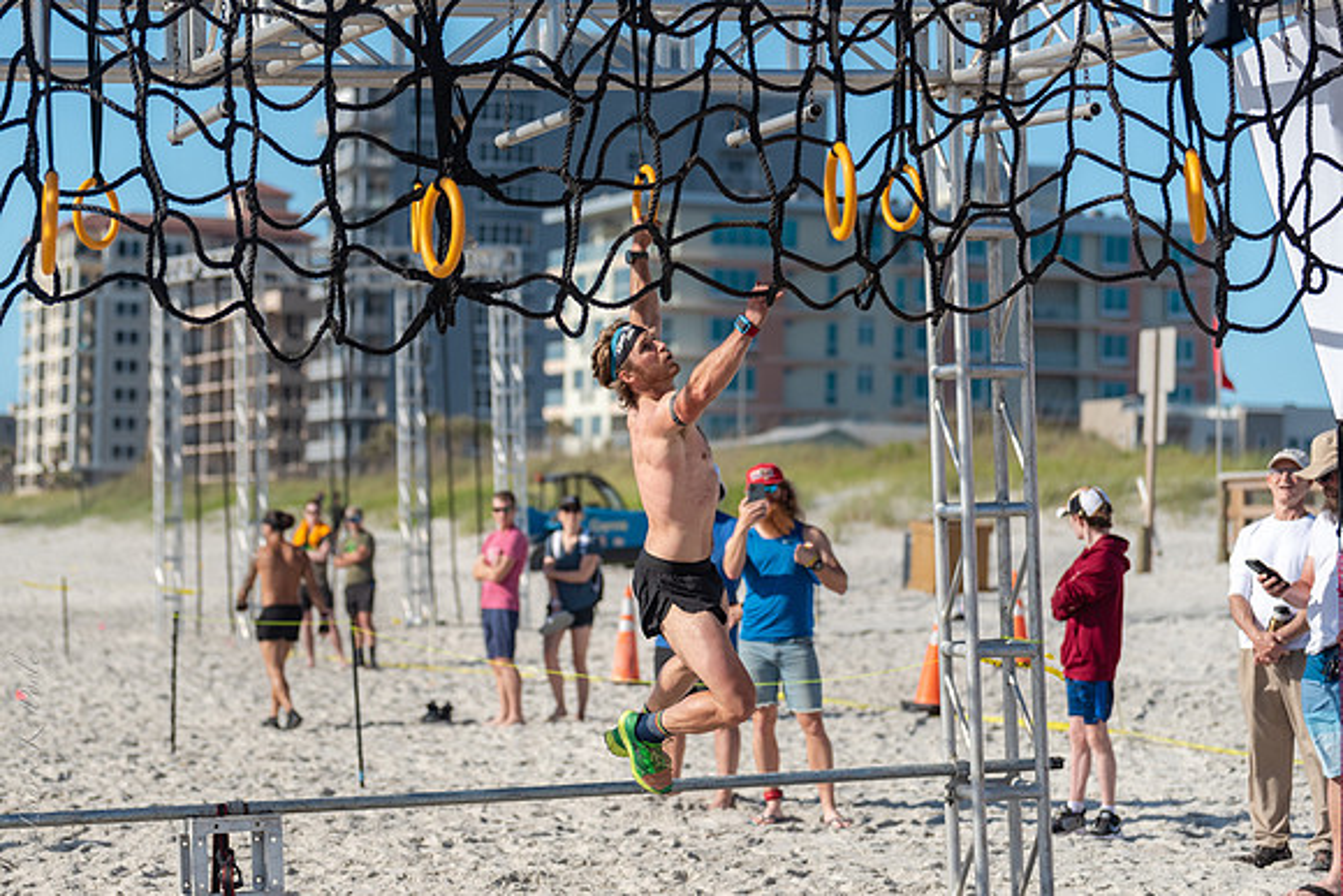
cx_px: 626
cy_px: 420
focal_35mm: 98
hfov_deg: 20.8
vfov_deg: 14.0
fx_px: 3650
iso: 360
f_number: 2.8
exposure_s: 1/4000
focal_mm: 86
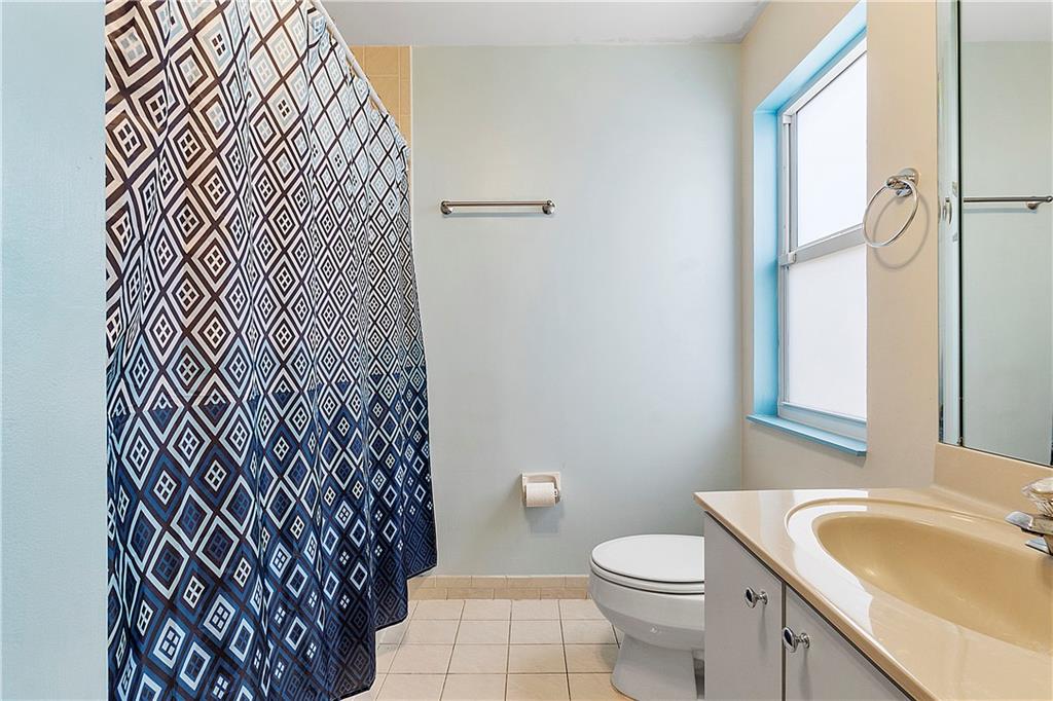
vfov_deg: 77.3
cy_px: 350
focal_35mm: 15
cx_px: 526
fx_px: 439
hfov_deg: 100.4
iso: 250
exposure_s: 1/8
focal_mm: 10
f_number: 10
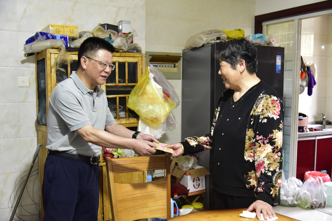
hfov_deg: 50.7
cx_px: 166
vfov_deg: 35.1
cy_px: 110
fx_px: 351
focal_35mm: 38
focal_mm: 38
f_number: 4
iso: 4000
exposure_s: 1/125
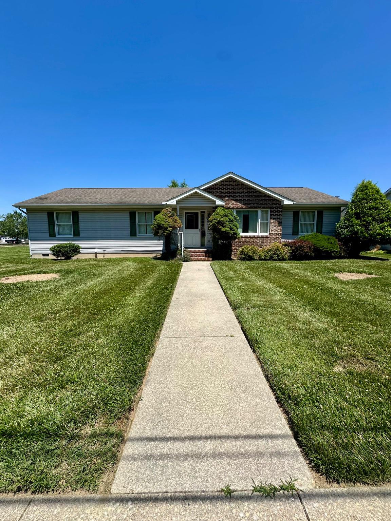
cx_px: 196
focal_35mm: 14
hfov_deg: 85.7
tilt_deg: -4.2
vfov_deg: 102.1
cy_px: 260
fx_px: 211
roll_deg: -0.3
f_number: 2.2
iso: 50
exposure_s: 1/2747
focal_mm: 2.22
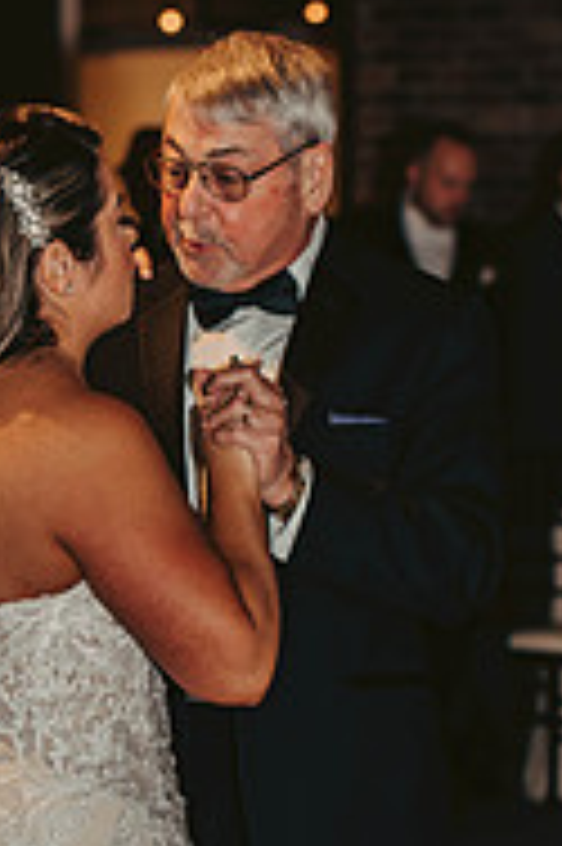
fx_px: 3941
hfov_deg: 8.2
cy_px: 387
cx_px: 180
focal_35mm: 168
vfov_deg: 12.2
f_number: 3.2
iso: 500
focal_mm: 70
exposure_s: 1/80
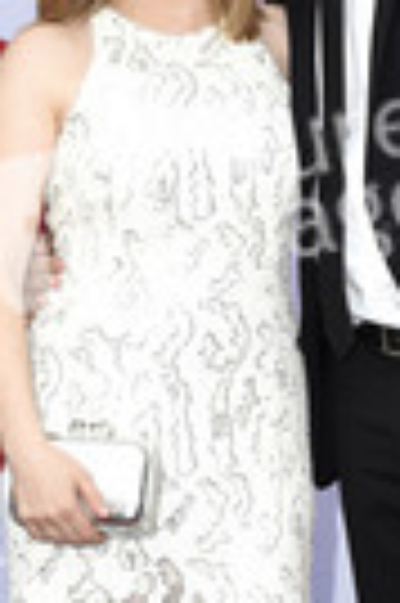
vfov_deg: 15.3
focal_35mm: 134
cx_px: 342
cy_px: 432
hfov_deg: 10.2
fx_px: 2239
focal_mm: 30
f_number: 5.6
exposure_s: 1/60
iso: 400
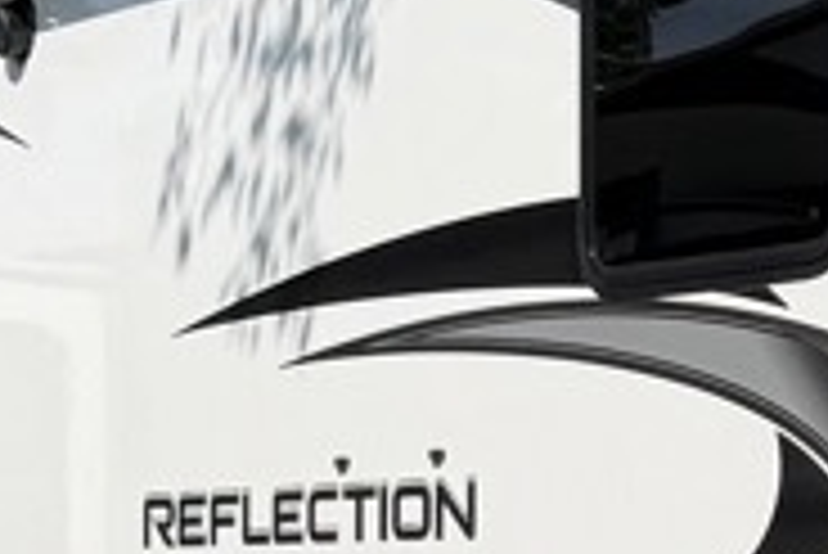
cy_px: 613
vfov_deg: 9.8
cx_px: 963
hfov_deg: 14.3
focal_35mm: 139
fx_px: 3199
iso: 80
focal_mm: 6.76
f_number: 1.78
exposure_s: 1/6711
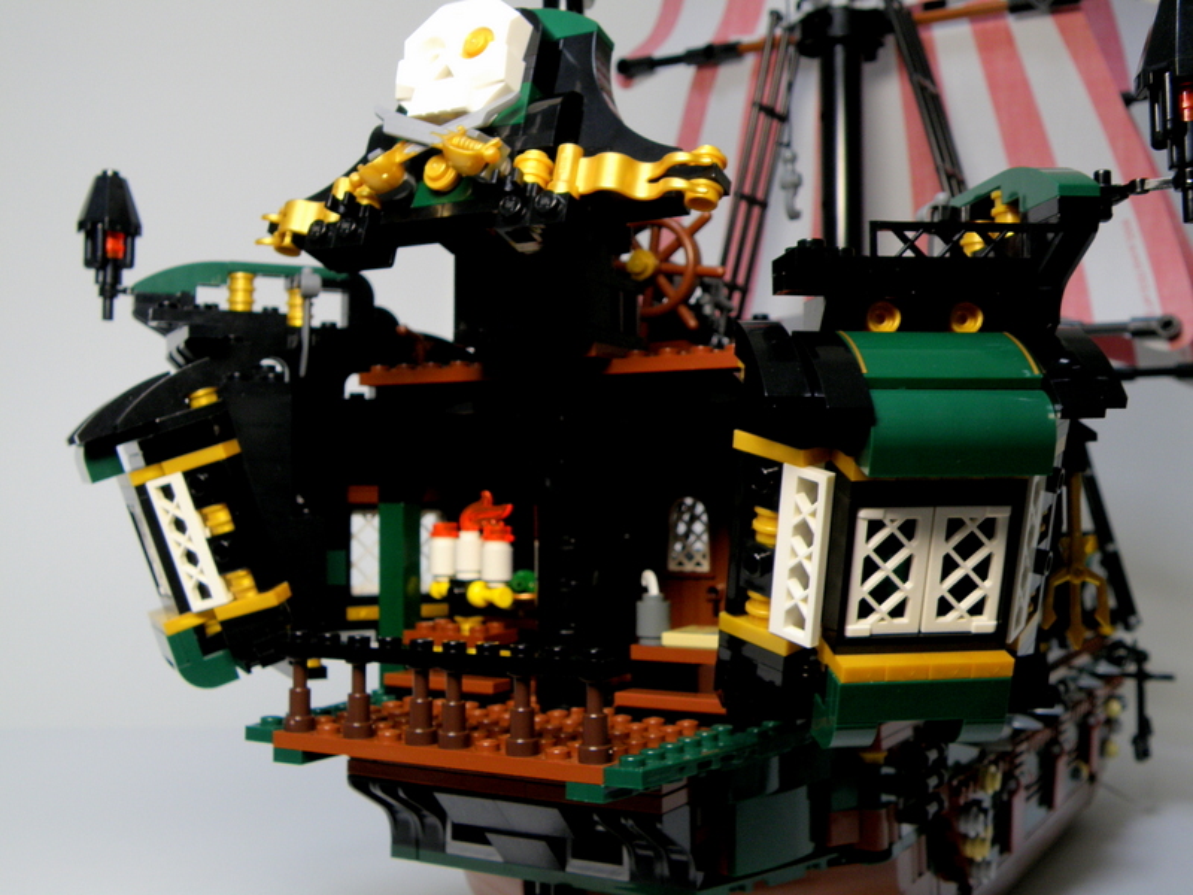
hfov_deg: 45.8
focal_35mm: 41
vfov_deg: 35.1
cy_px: 448
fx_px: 1413
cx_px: 596
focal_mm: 7.32
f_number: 4
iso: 64
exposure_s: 1/15
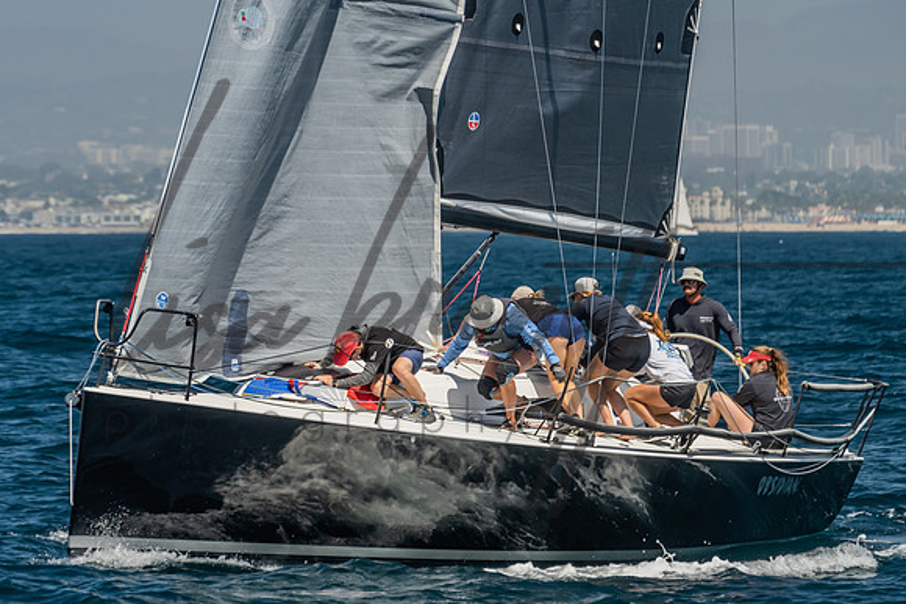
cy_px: 272
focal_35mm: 288
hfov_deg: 7.1
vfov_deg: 4.8
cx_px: 439
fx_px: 7261
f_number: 6.3
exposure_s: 1/640
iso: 160
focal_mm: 180
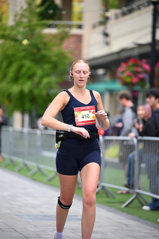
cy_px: 120
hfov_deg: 8.9
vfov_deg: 13.2
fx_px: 1026
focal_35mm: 155
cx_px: 80
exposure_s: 1/2000
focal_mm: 155
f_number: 2.8
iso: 640
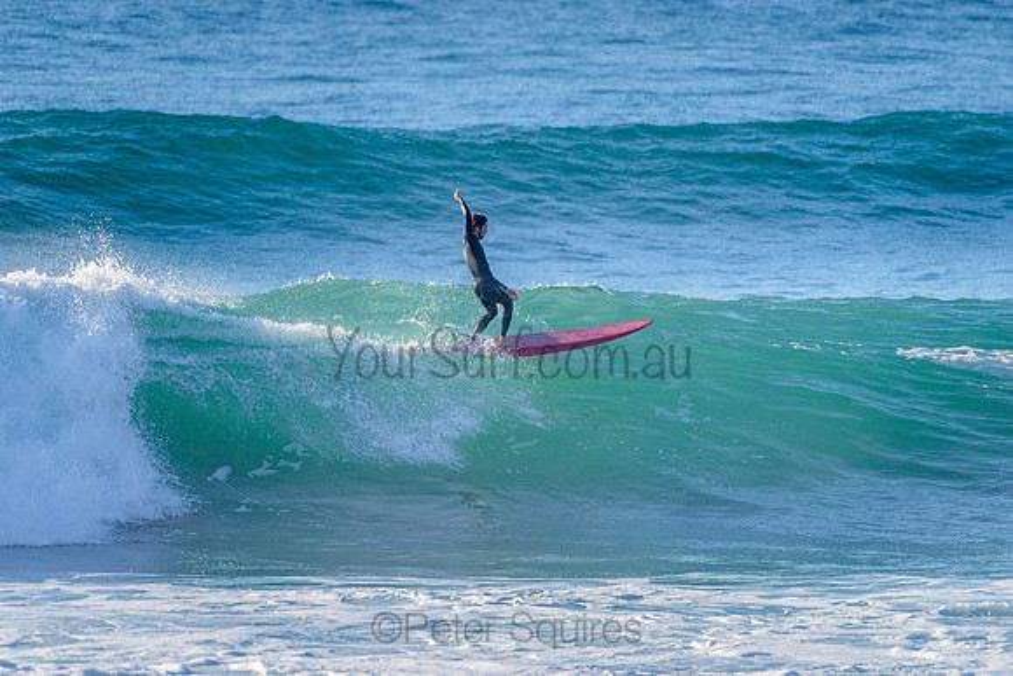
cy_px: 345
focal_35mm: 613
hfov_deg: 3.4
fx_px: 17258
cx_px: 448
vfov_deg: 2.2
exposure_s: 1/2000
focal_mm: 500
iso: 280
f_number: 5.6
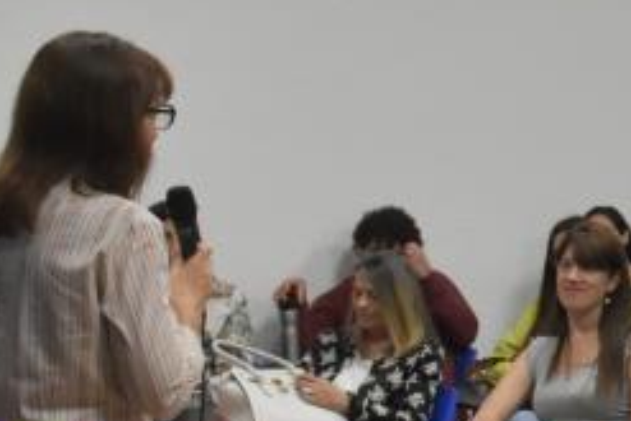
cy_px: 228
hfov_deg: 16.5
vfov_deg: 12.2
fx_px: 1964
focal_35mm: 112
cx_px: 966
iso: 3200
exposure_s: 1/200
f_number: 7.1
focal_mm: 18
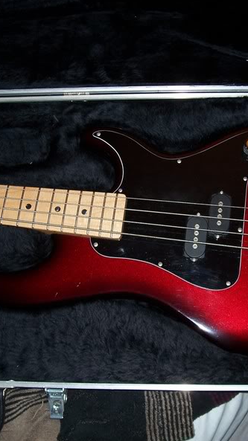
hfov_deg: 23.9
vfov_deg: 41.3
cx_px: 146
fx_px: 585
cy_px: 219
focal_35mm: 50
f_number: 2.7
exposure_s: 1/60
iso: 80
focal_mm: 5.6
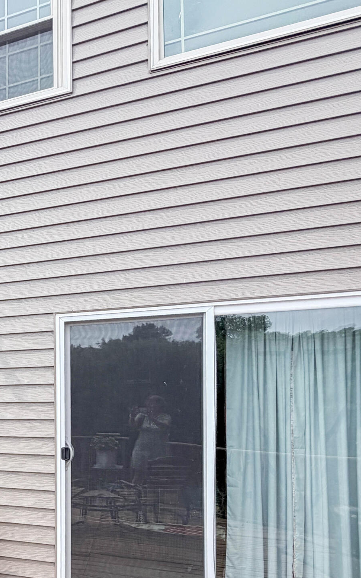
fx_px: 488
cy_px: 379
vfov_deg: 60.0
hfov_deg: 31.2
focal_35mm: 31
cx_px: -112
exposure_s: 1/750
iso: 40
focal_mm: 2.22
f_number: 2.2
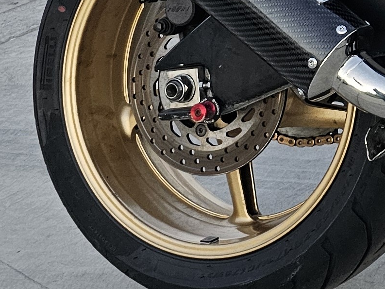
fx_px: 1290
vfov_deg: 12.2
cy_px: -145
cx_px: 782
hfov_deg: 14.1
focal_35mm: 116
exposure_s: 1/170
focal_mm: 6.3
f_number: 1.7
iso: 400
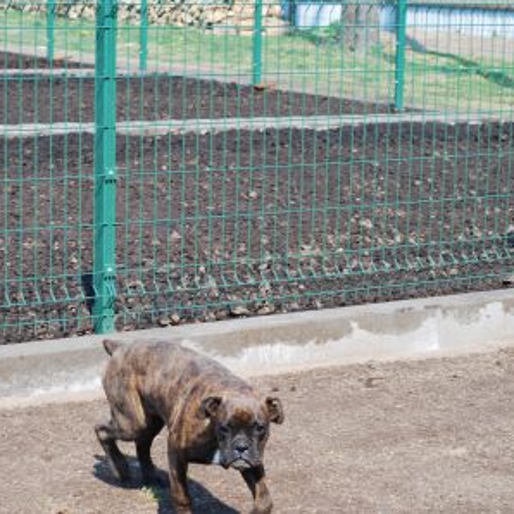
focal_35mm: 96
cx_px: 178
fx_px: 1613
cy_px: 257
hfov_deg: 18.1
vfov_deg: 18.1
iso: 100
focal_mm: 50
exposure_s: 1/160
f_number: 6.3
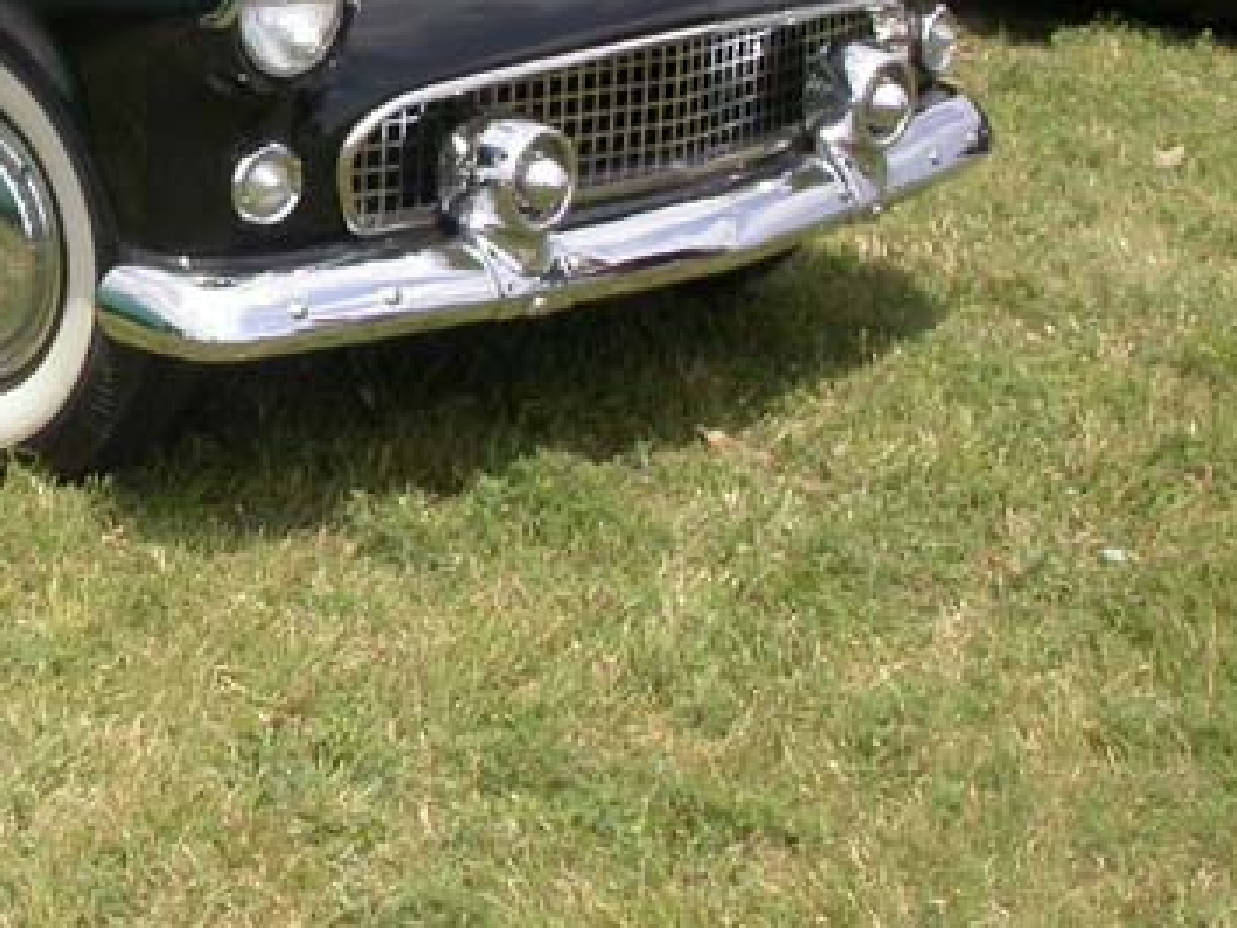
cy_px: 32
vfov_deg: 16.9
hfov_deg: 21.7
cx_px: -77
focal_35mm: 86
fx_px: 3074
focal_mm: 7.85
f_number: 7.5
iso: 100
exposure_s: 1/317
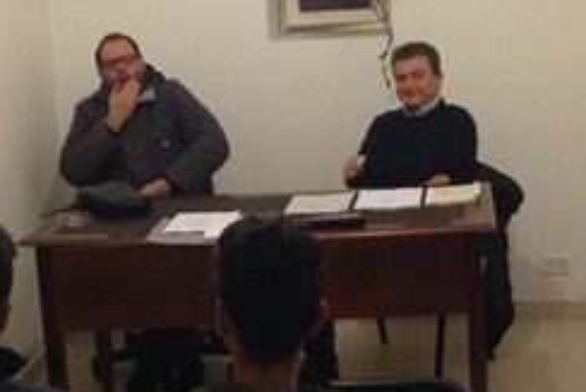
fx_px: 1466
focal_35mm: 90
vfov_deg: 15.2
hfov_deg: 22.6
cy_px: 228
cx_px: 281
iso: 400
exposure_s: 1/20
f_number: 2.4
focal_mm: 4.12
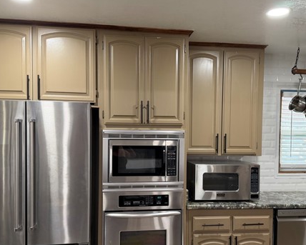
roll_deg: -0.2
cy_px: 144
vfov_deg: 42.1
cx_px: 159
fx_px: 317
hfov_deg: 51.5
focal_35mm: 35
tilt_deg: -2.1
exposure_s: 1/60
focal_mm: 6.76
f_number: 1.78
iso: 200
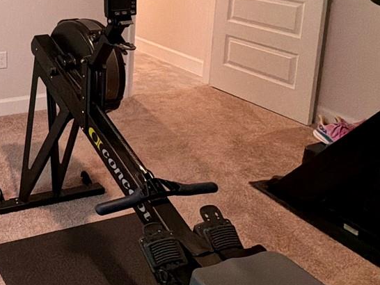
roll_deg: +1.9
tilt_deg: -10.5
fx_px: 450
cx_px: -76
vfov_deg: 32.2
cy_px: -5
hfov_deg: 35.8
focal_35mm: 41
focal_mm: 2.22
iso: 200
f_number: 2.2
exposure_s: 1/60
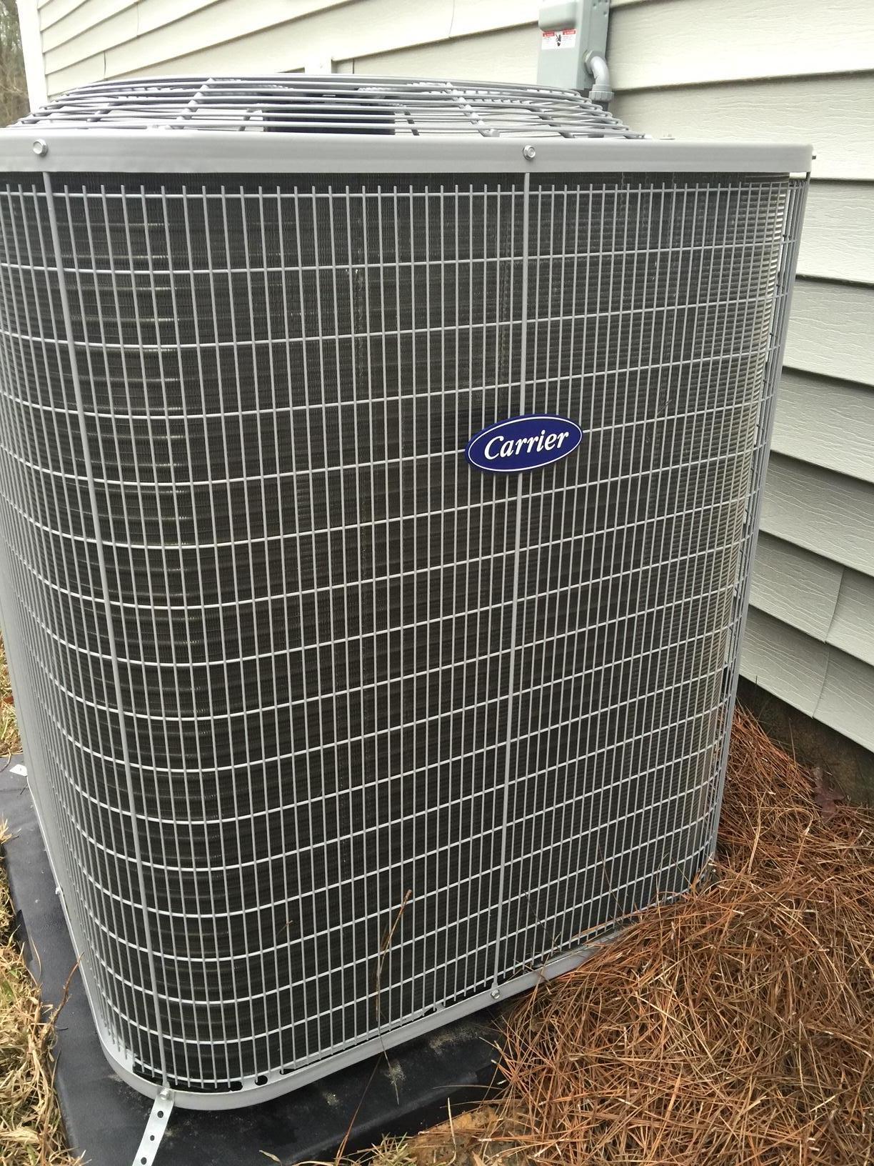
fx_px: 976
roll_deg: -0.3
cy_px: 583
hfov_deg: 48.2
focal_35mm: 29
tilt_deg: -23.4
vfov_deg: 61.7
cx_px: 437
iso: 32
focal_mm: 4.15
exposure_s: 1/30
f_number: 2.2
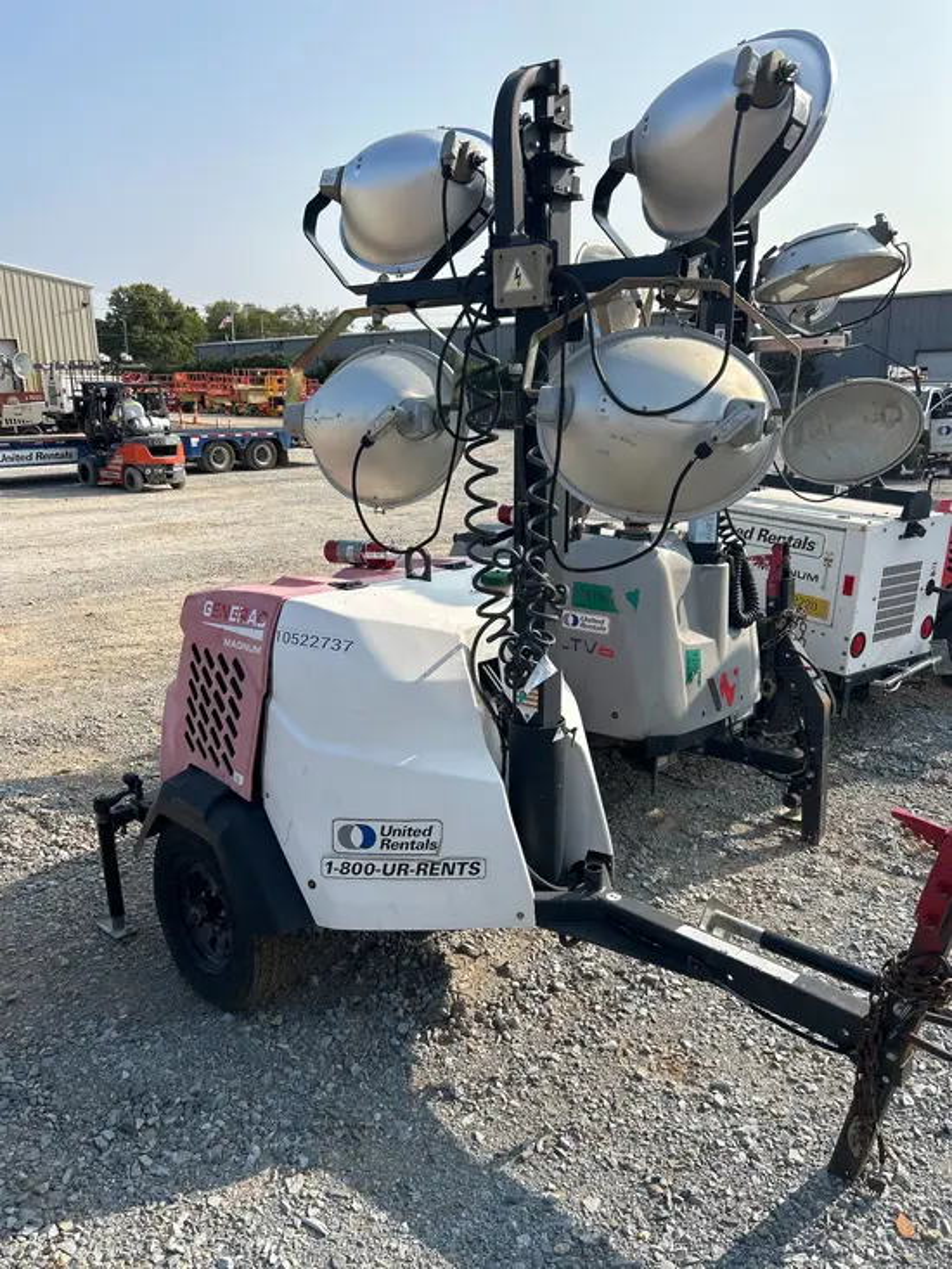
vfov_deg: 67.3
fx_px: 953
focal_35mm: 26
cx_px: 476
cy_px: 634
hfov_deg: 53.1
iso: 50
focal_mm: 5.7
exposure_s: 1/3165
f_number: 1.5
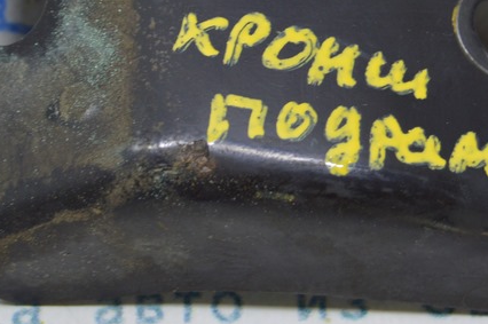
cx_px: 298
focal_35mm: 173
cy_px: 21
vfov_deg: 7.9
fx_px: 2342
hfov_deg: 11.9
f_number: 5.6
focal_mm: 48
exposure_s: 1/20
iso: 400
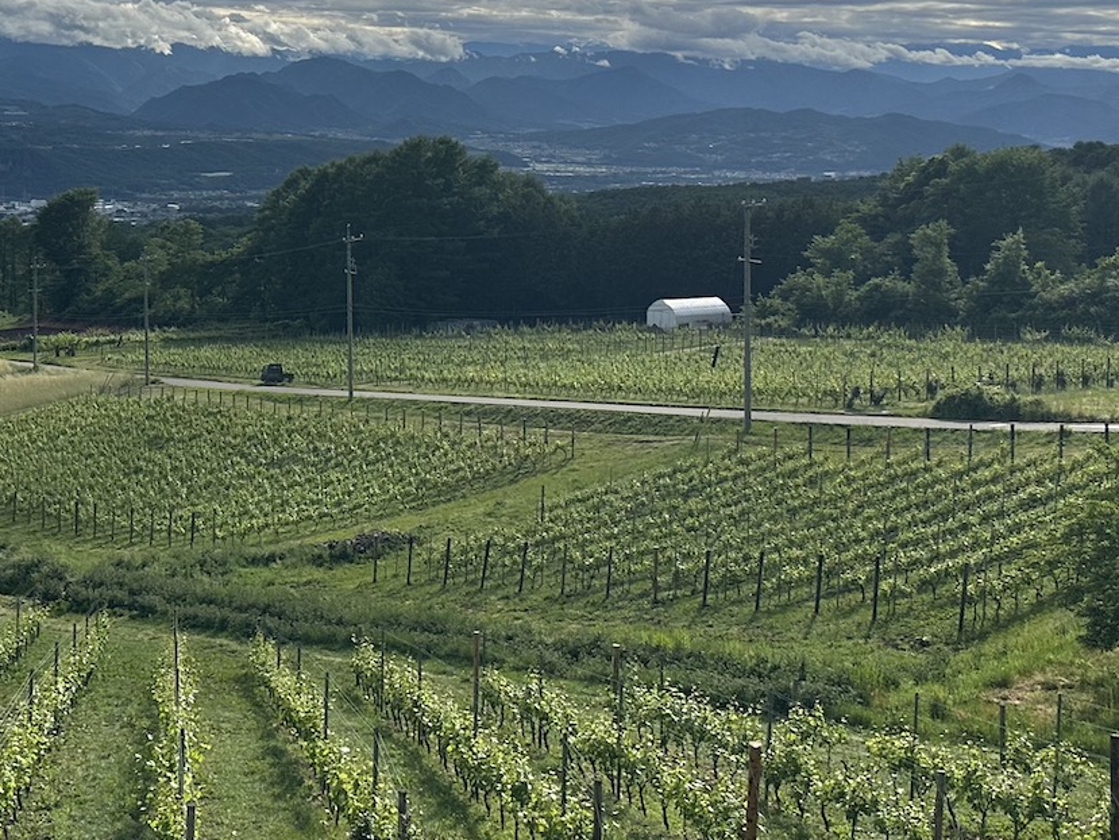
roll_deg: -0.7
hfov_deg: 34.3
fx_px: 1778
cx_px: 289
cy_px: 176
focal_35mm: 55
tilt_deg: -2.9
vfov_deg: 26.1
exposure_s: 1/9709
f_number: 1.78
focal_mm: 6.86
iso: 80
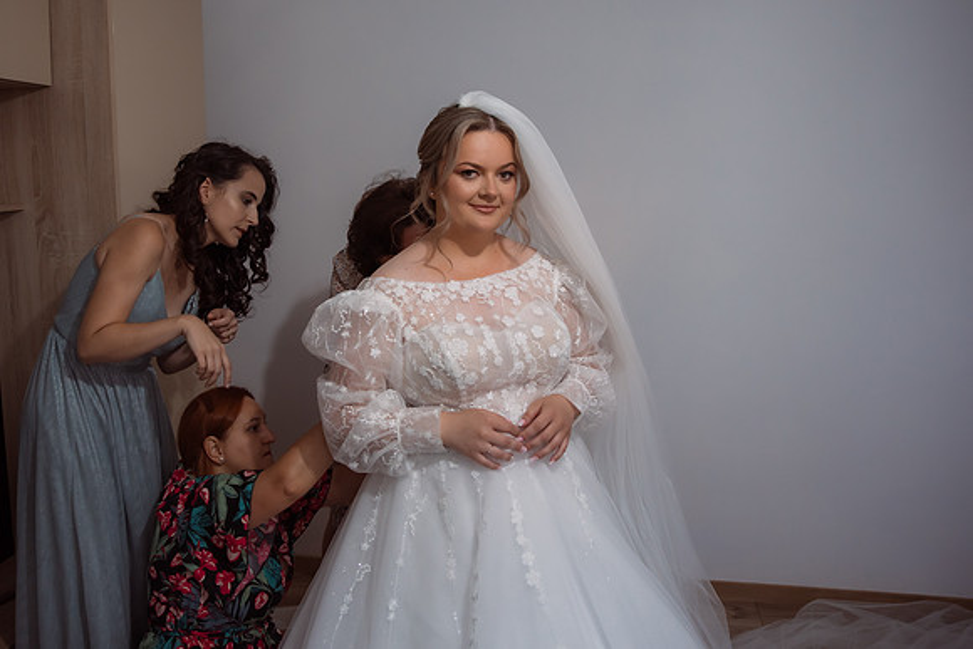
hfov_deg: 57.9
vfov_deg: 40.4
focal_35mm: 32
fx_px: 877
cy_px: 255
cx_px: 439
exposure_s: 1/200
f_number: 2.8
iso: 800
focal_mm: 26
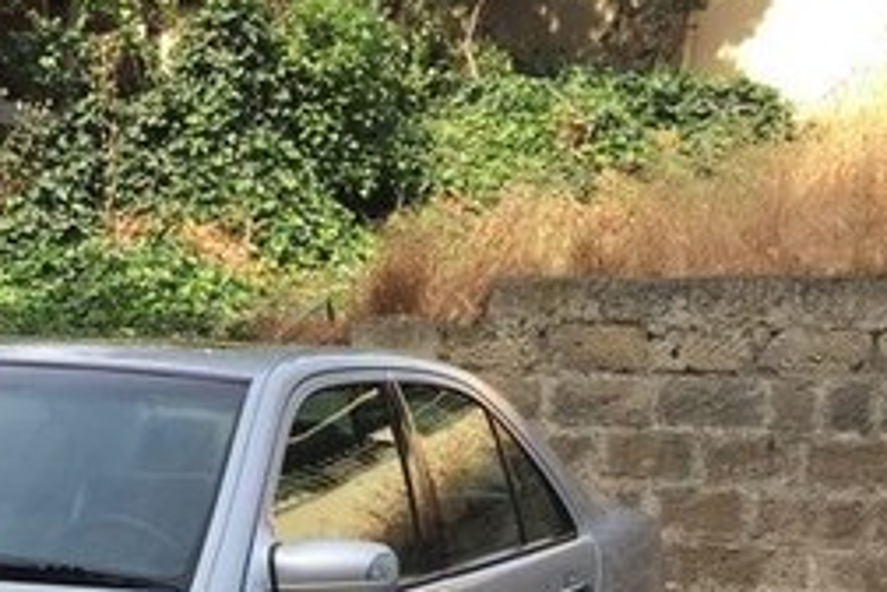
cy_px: 714
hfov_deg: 24.4
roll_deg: -2.4
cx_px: -14
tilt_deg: -10.0
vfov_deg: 16.5
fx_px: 1946
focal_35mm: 79
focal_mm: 4.15
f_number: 2.2
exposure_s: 1/590
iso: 32
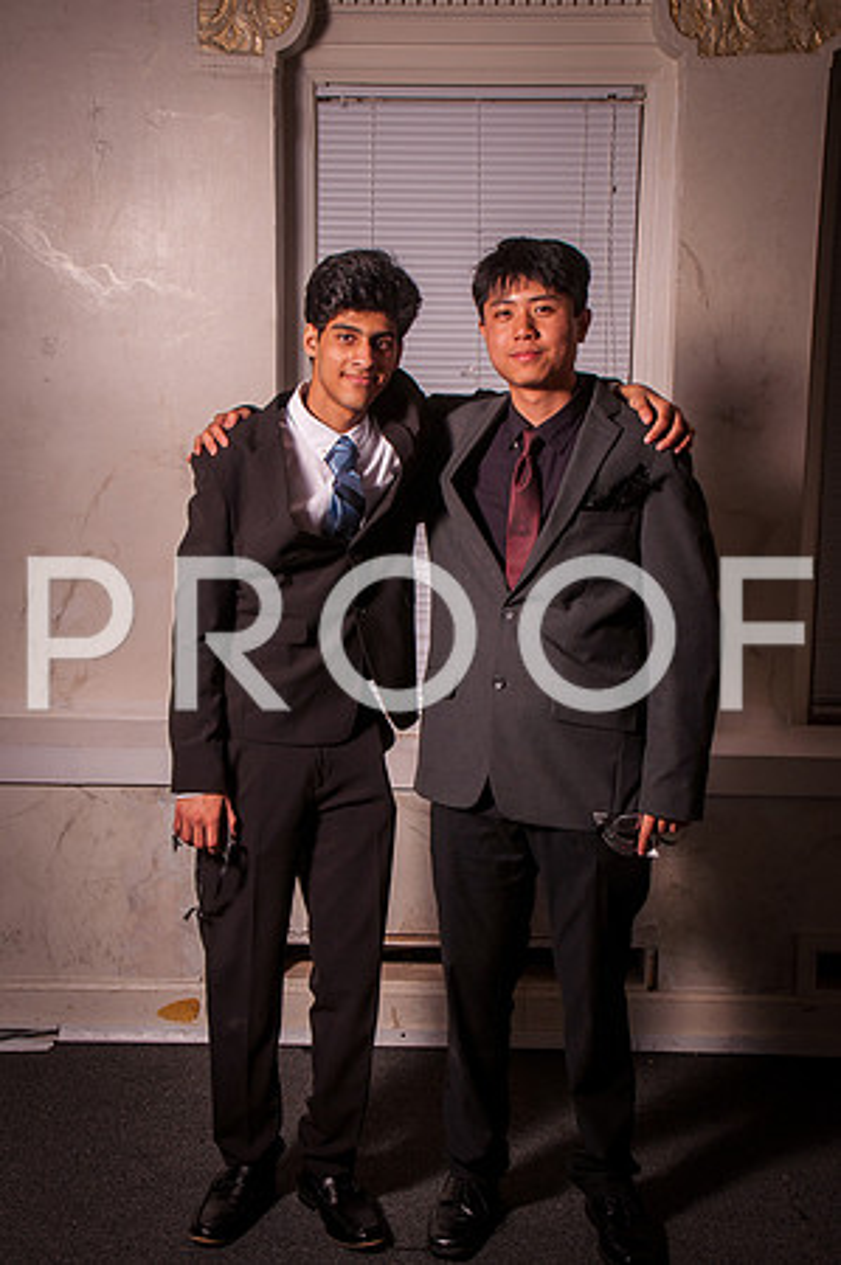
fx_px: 2002
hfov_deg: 23.7
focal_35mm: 57
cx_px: 420
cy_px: 632
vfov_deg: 35.1
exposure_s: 1/125
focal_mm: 38
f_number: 14
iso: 200
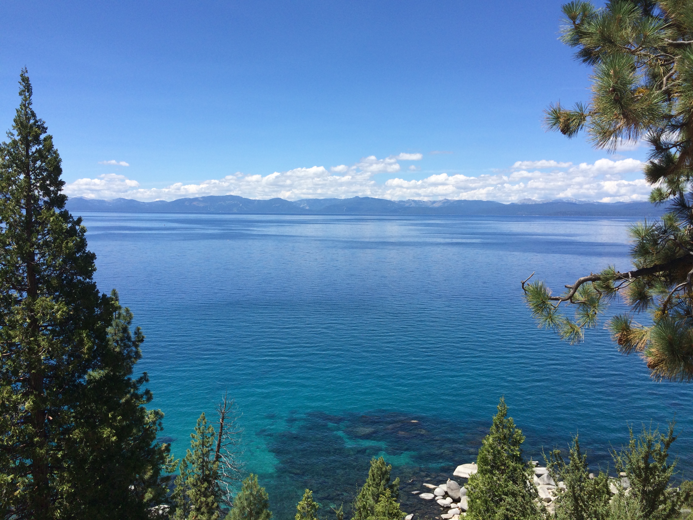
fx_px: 581
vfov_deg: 48.2
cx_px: 346
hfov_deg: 61.7
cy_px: 260
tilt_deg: -4.8
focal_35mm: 29
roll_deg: +0.0
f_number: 2.2
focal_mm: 4.15
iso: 32
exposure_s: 1/2160
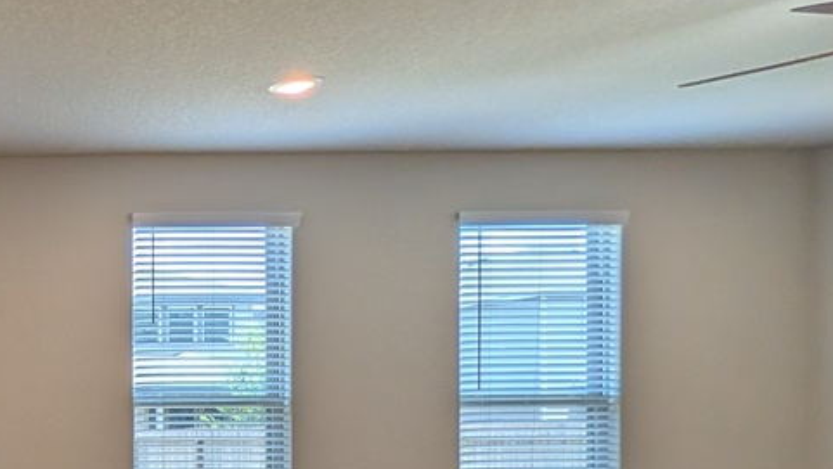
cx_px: -358
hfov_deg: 31.5
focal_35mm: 39
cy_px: 441
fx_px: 862
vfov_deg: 29.0
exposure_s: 1/293
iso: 47
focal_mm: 2.02
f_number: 1.7
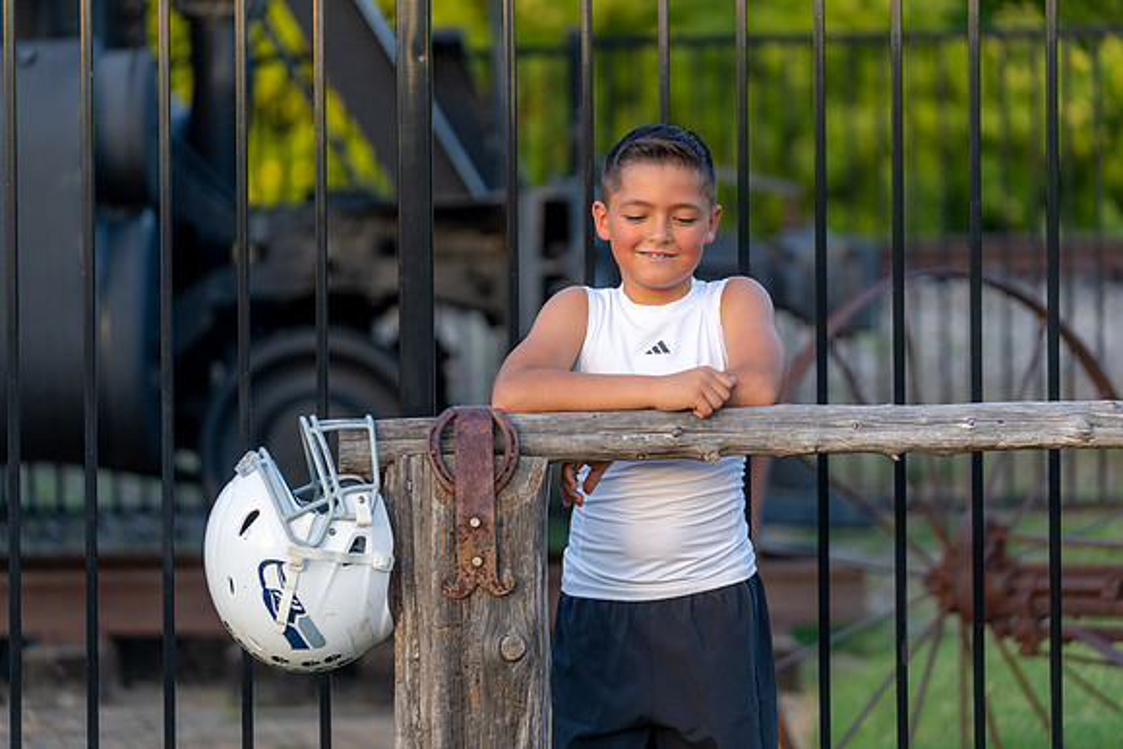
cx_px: 562
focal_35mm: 130
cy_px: 374
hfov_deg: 15.8
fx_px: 4049
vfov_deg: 10.6
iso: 250
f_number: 2.8
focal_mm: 127
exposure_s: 1/320
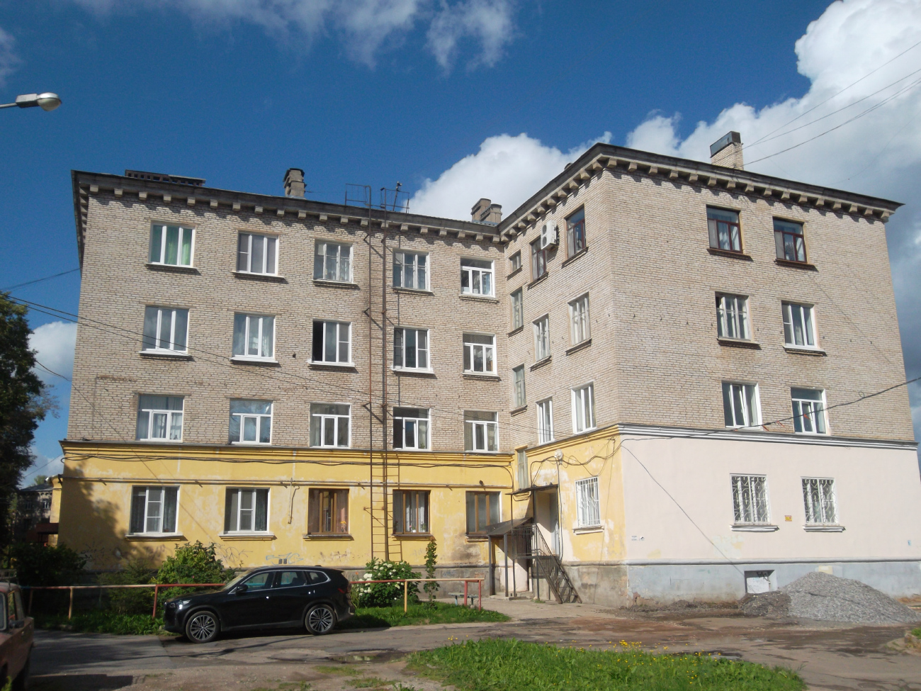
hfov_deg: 56.8
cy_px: 346
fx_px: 851
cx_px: 460
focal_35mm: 32
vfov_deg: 44.2
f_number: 9.4
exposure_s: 1/250
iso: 80
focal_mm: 5.7
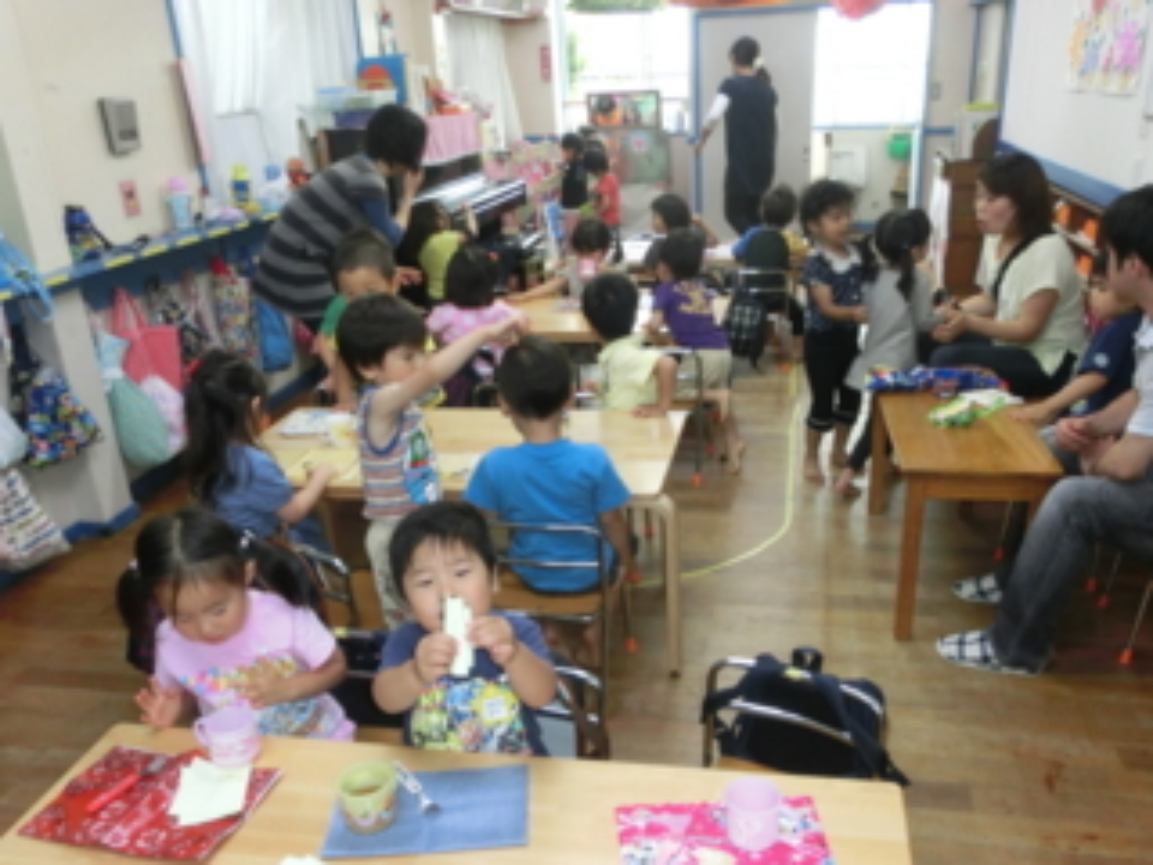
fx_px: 999
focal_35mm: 30
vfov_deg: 46.6
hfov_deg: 59.9
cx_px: 613
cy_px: 515
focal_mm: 4.24
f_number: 3
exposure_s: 1/60
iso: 400
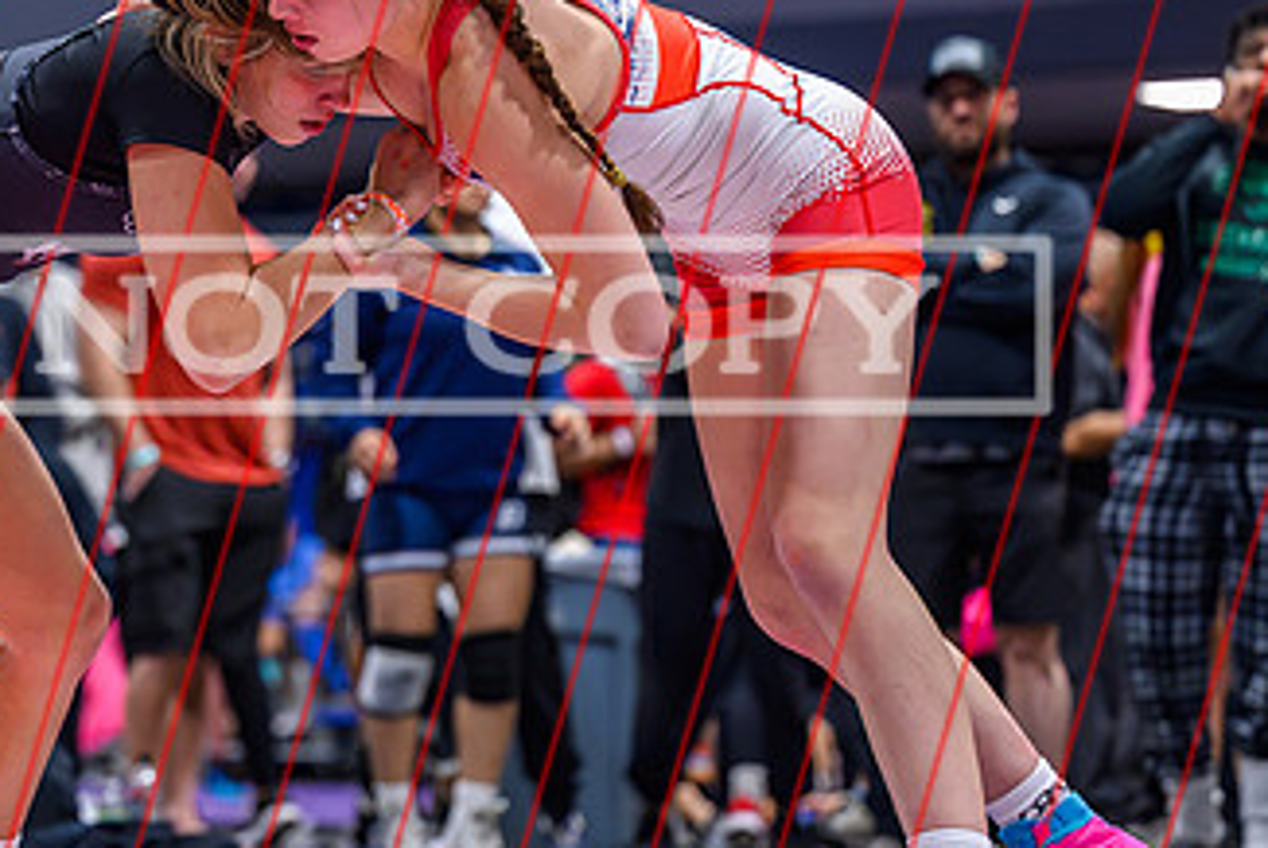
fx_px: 6487
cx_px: 324
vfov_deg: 7.5
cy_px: 323
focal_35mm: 184
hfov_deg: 11.1
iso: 4000
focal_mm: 82
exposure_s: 1/800
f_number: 2.8
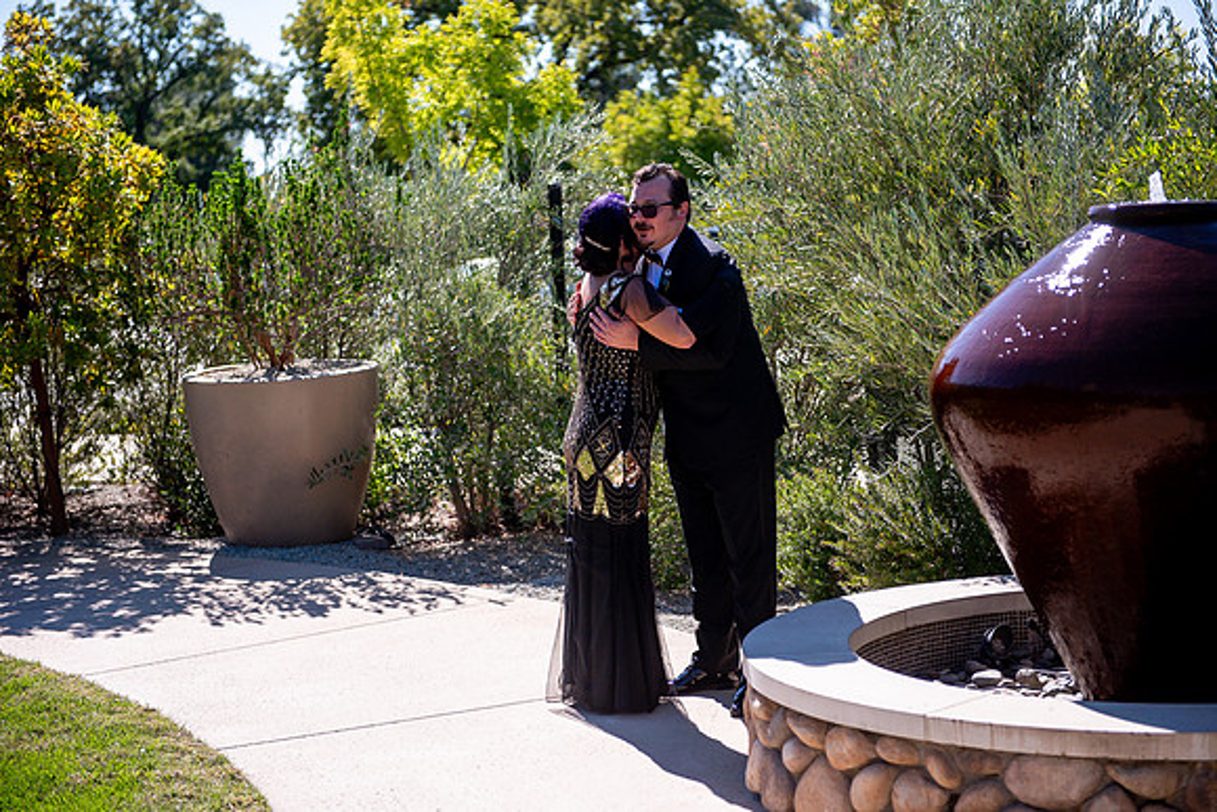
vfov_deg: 19.5
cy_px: 406
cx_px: 608
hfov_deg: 28.8
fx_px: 2367
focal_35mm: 70
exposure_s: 1/6400
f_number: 2.8
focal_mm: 70
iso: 400
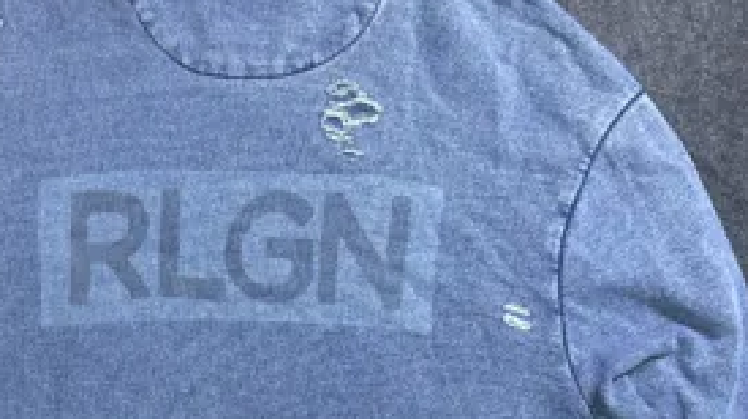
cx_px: 231
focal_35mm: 55
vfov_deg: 20.1
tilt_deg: -64.4
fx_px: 1090
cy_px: 529
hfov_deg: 37.4
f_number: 1.5
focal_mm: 5.7
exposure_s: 1/50
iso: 200
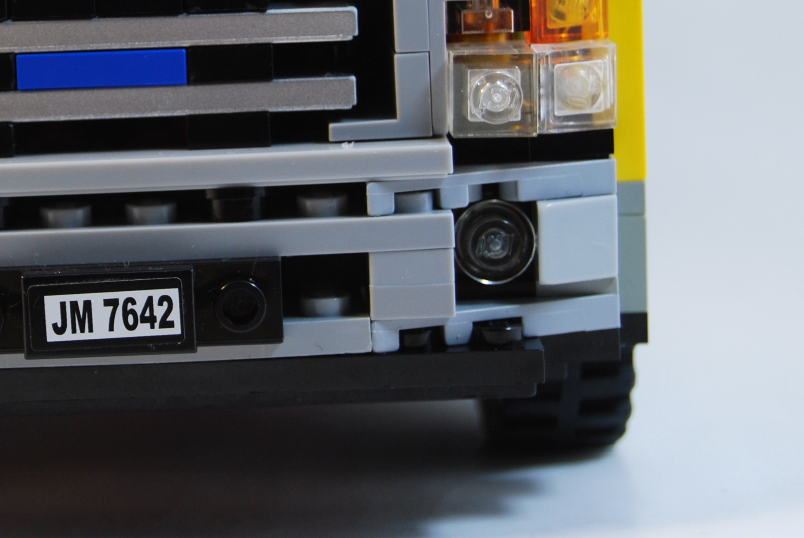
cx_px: 112
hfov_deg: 12.4
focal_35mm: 164
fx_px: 3667
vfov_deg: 8.4
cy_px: 23
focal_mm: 55
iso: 200
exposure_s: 1/60
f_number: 5.6
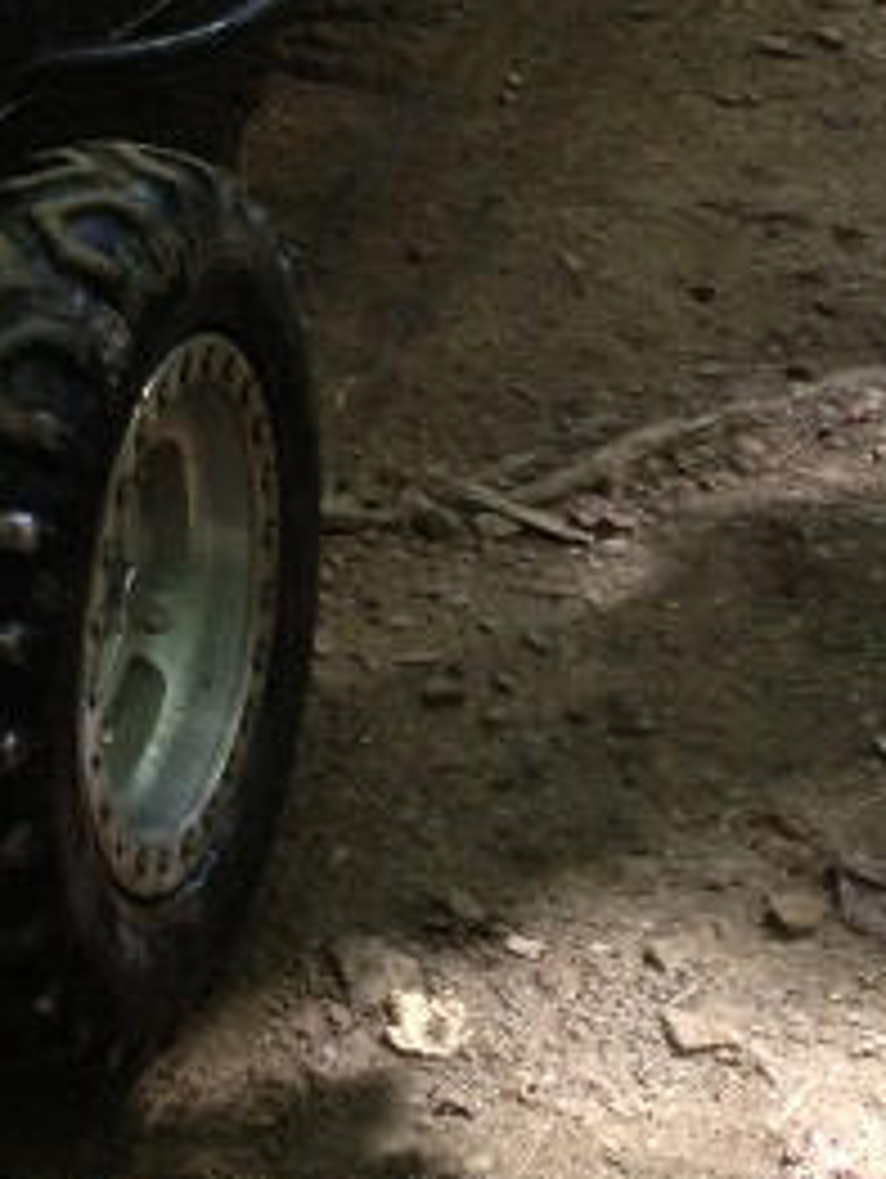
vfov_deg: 16.4
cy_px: -590
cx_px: -175
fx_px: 3714
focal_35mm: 109
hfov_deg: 13.2
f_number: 2.4
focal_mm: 4.28
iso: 64
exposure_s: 1/134
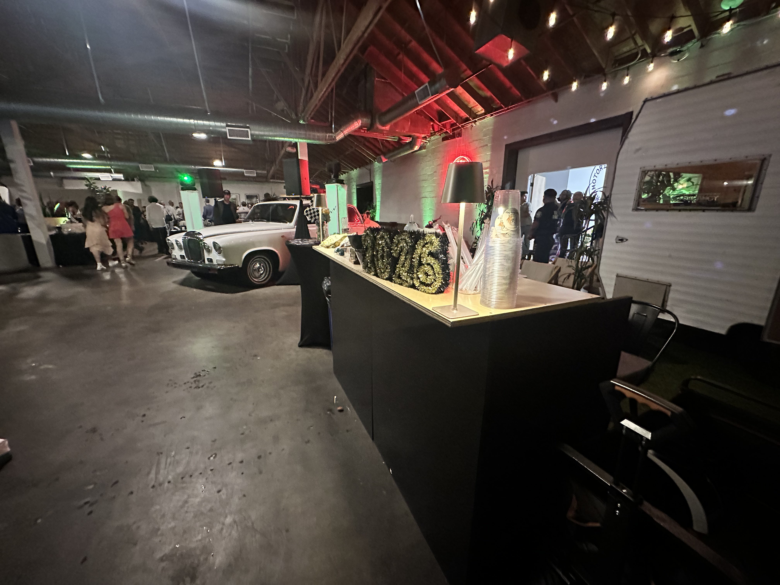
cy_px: 292
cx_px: 390
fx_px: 315
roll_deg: -0.5
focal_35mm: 14
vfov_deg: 85.7
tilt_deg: -14.8
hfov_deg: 102.1
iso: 1000
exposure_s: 1/40
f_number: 2.2
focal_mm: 2.22
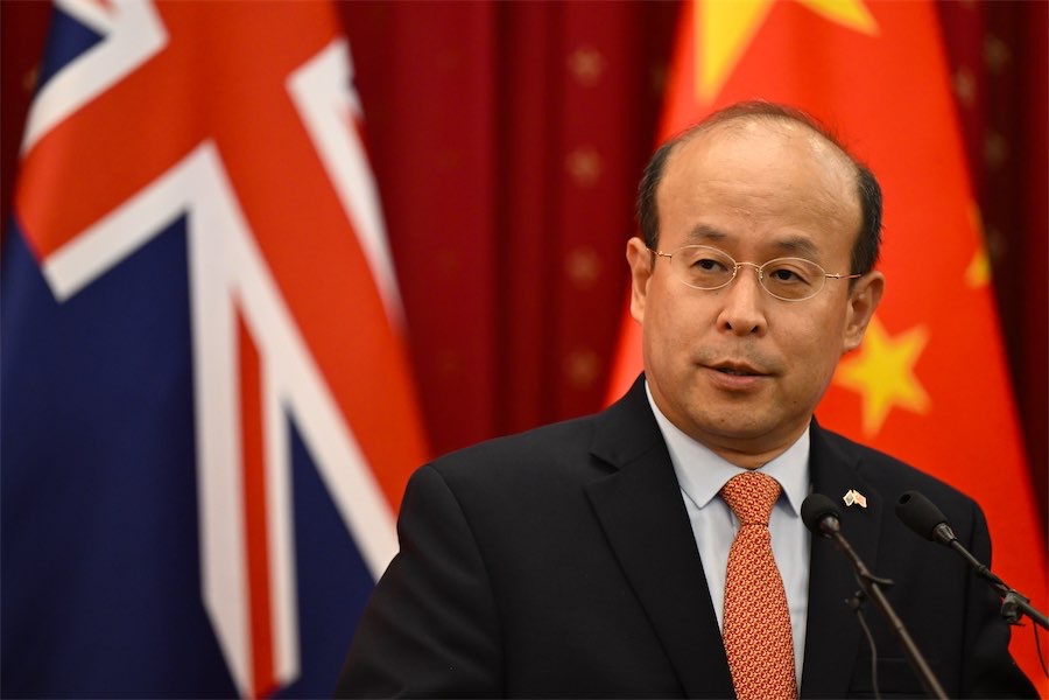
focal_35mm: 200
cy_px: 350
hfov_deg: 10.3
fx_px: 5827
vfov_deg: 6.9
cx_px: 524
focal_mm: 200
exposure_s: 1/400
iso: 2000
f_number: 2.8
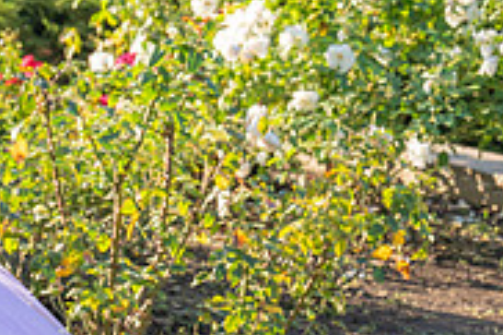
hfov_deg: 10.7
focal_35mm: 185
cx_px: -274
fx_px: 2582
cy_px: 198
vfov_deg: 7.4
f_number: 5.6
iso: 200
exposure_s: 1/200
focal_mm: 58
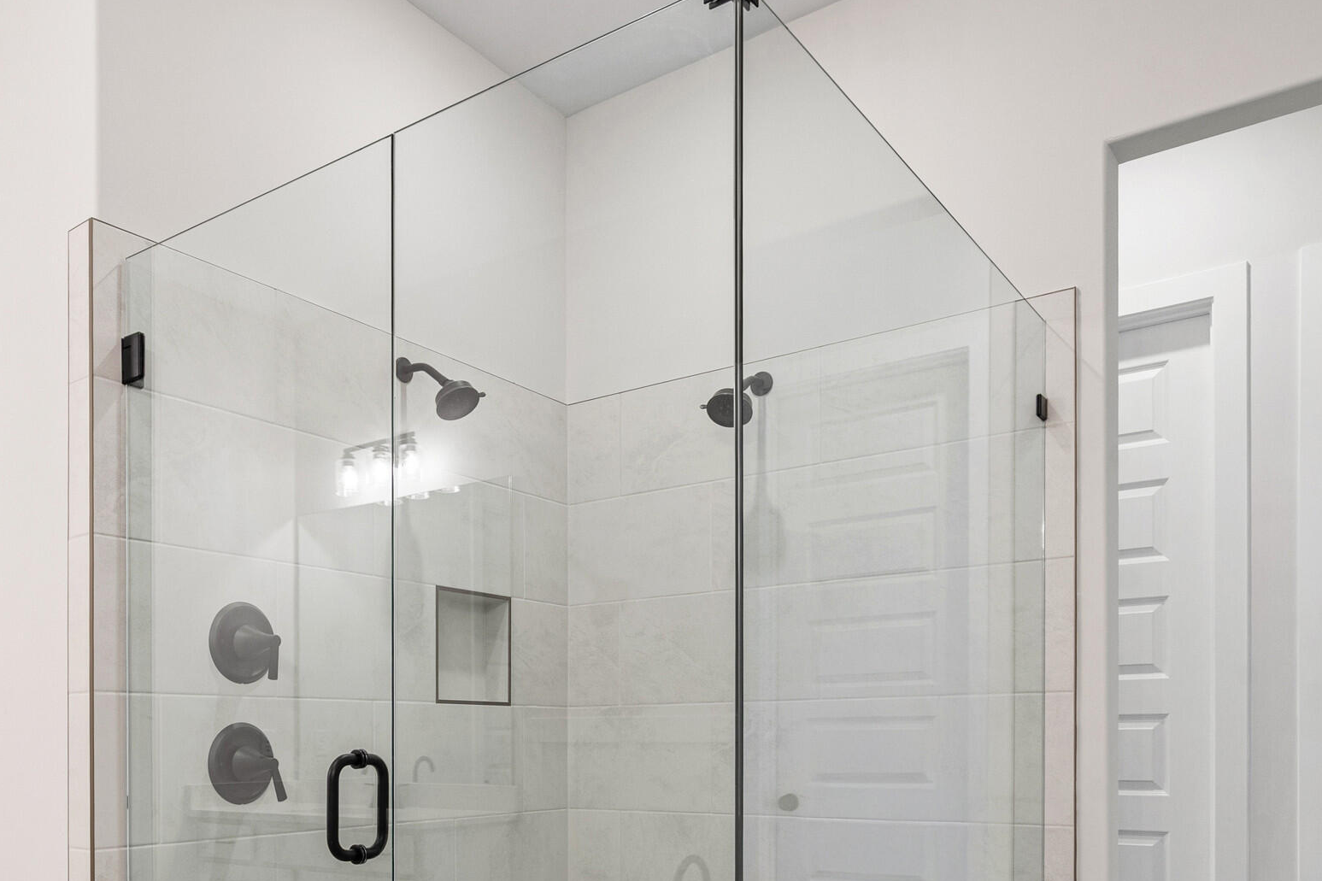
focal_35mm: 30
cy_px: 734
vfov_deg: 41.3
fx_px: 1101
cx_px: 532
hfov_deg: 61.4
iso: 800
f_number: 9.5
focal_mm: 16
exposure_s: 1/6
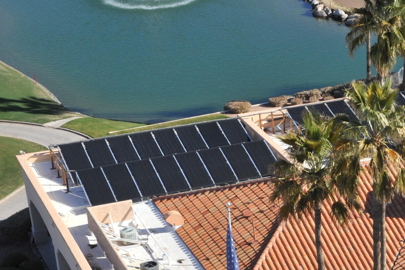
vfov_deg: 13.2
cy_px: 292
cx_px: 401
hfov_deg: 19.5
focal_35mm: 102
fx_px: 1147
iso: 800
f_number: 16
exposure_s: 1/800
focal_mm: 42
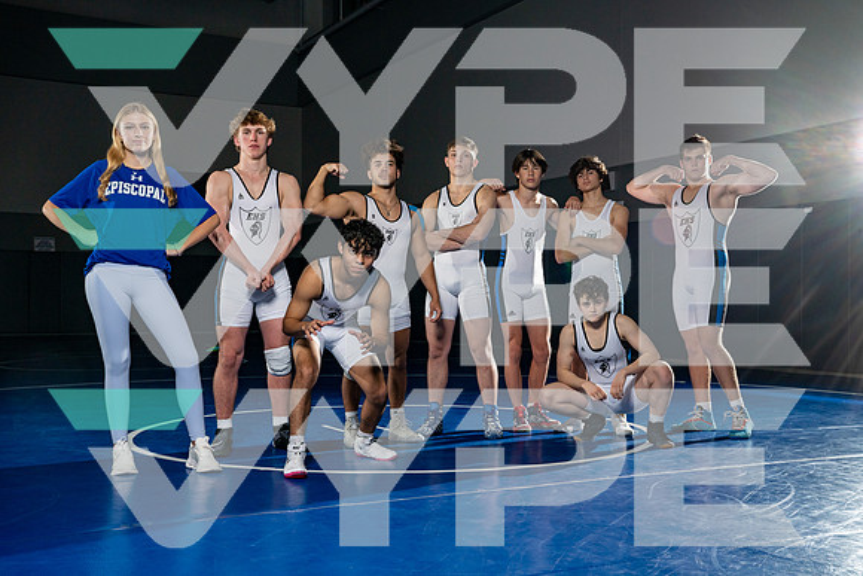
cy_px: 288
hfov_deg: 45.4
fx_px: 1031
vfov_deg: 31.2
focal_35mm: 43
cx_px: 432
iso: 500
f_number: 8
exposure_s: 1/125
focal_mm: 43
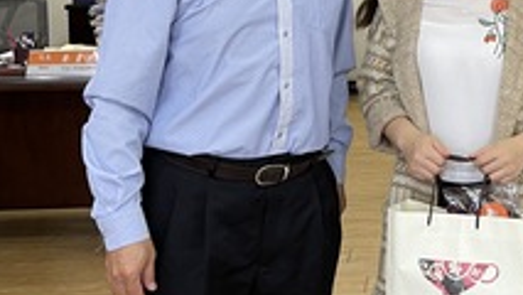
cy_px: -52
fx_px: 985
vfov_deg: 16.4
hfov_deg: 28.8
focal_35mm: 71
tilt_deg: -3.6
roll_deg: -0.2
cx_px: 446
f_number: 1.6
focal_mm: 5.1
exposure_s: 1/60
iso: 80
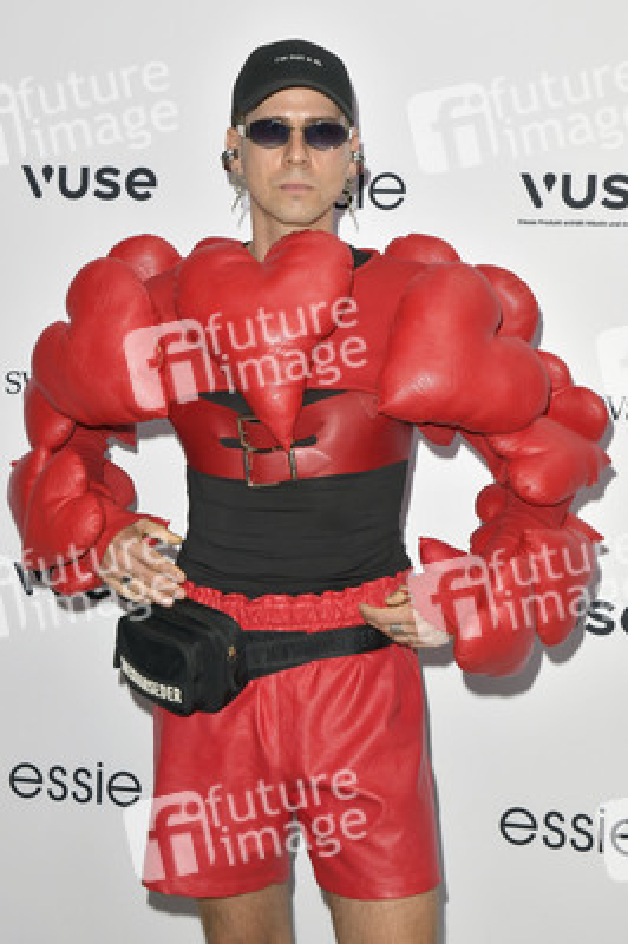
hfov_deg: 20.6
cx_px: 314
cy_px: 472
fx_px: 1730
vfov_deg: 30.5
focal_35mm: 66
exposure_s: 1/250
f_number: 9
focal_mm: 55
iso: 400
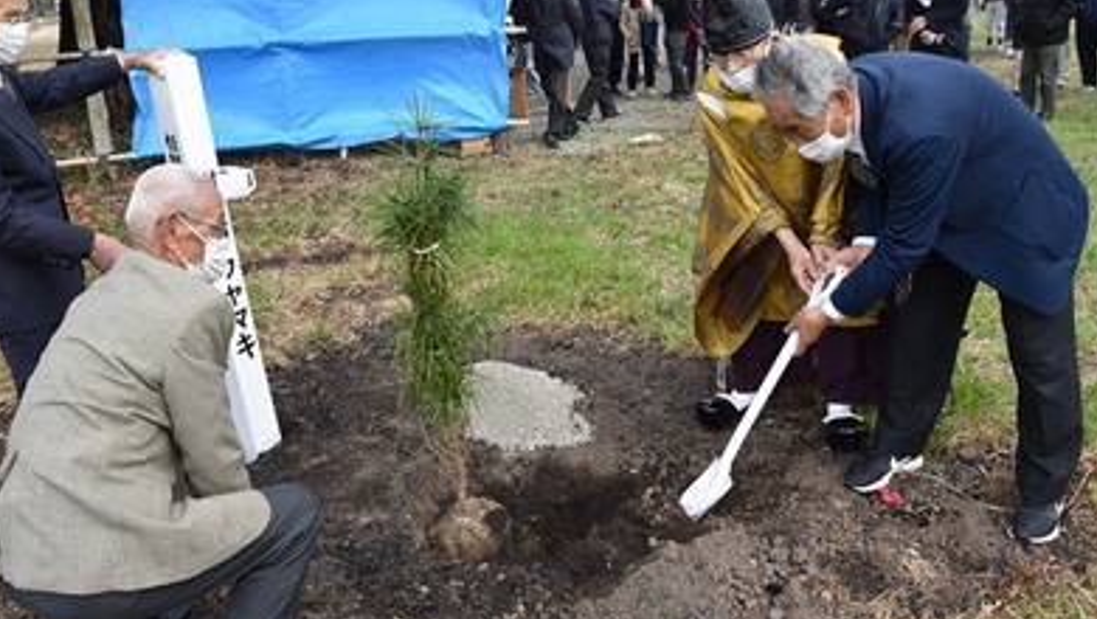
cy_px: 263
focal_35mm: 29
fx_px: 844
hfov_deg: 66.0
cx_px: 551
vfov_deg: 40.2
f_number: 5.6
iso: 280
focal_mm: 18
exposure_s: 1/250
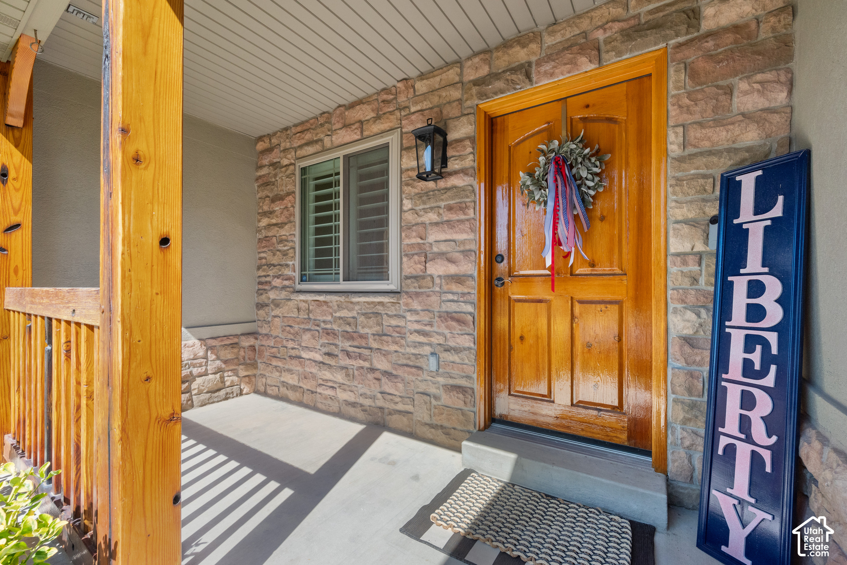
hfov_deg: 100.4
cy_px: 282
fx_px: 353
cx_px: 424
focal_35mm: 15
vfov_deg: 77.4
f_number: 8
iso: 1600
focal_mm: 15
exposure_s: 1/160
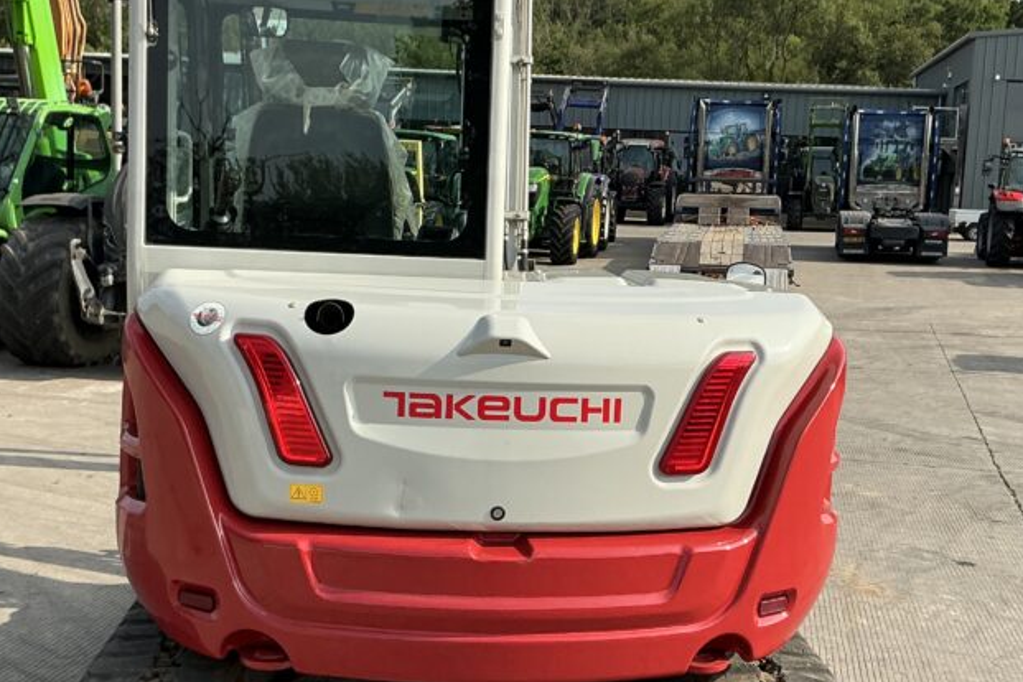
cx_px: 580
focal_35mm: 48
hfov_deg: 41.0
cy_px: 366
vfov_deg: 28.1
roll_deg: -3.6
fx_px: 1364
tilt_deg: -6.1
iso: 25
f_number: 1.8
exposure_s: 1/1451
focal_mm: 3
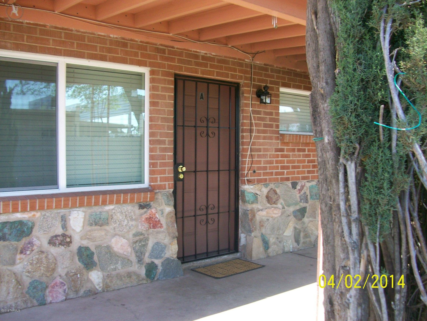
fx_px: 419
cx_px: 214
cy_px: 160
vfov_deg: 41.8
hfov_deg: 54.0
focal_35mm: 34
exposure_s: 1/176
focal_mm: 5.7
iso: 80
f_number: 2.8
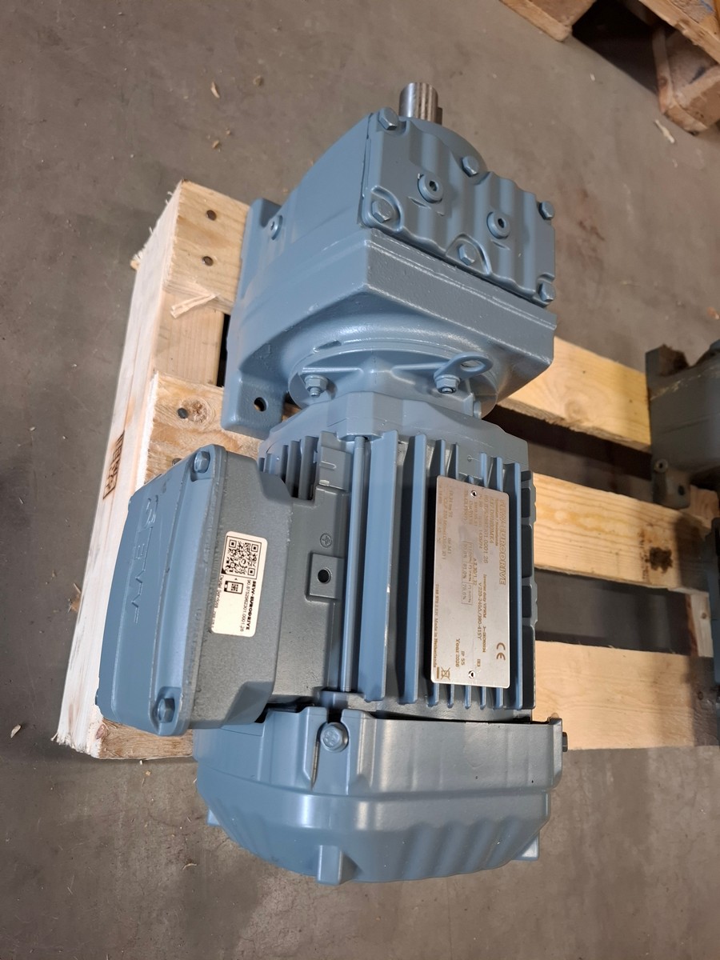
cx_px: 360
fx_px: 638
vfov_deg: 73.9
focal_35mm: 23
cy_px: 480
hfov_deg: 58.9
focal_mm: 5.54
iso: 250
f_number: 1.8
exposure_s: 1/33
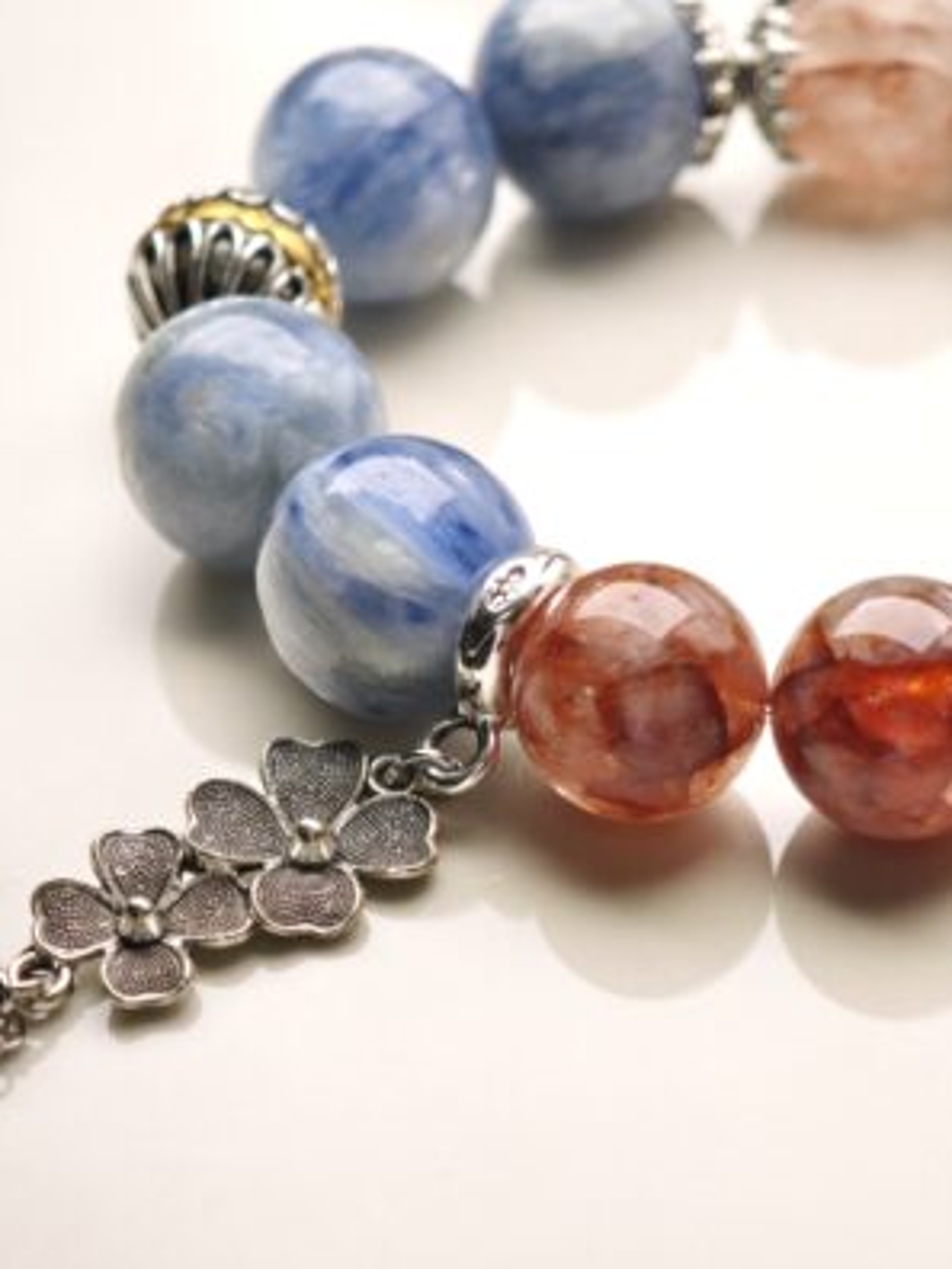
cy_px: 634
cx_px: 478
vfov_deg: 20.2
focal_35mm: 97
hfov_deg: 15.2
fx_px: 3557
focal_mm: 11.5
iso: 50
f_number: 1.8
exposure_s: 1/240
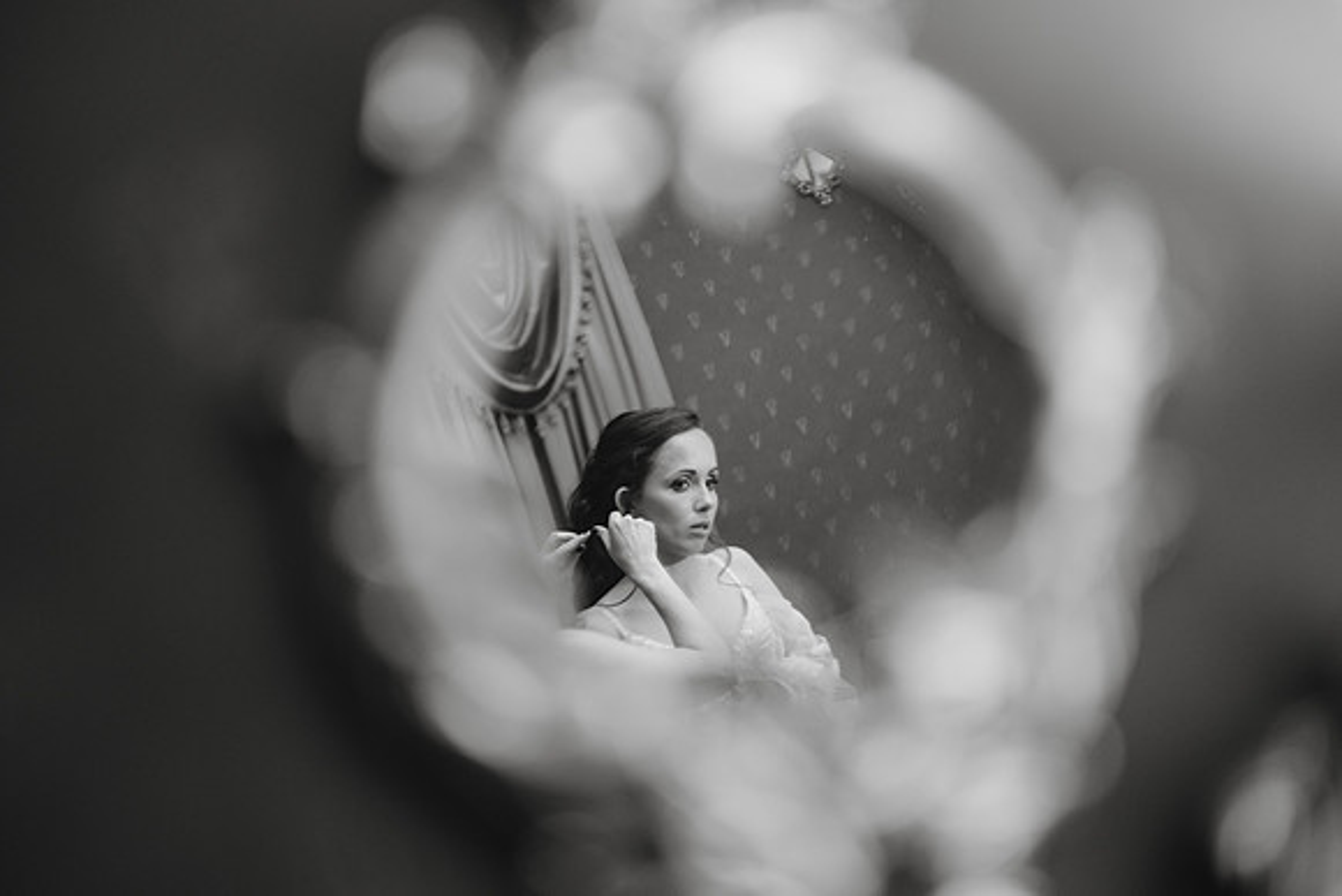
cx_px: 671
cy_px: 448
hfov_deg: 39.6
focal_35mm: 50
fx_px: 1864
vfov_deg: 27.0
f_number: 2
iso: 800
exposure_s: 1/125
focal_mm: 50
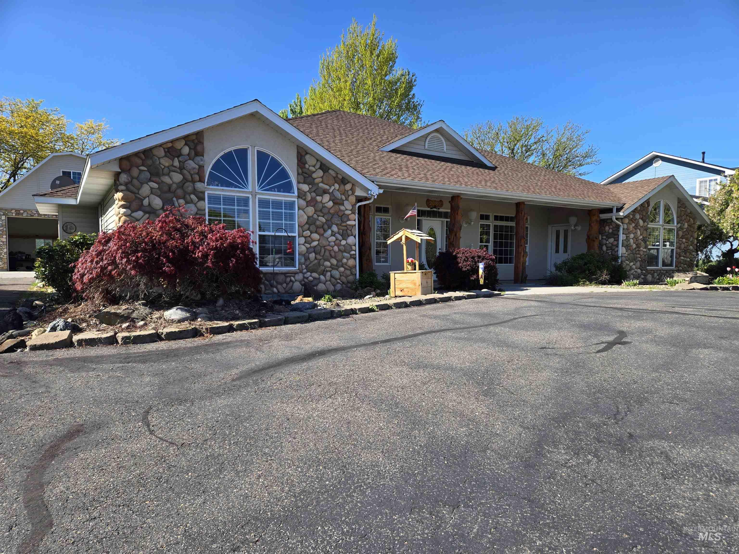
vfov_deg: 58.9
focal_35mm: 23
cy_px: 277
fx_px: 491
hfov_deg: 73.9
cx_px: 370
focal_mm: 5.4
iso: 25
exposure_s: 1/1142
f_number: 1.8
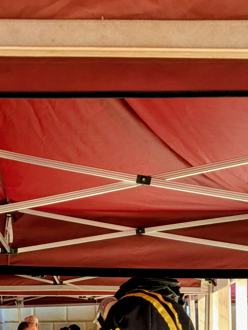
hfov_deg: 20.1
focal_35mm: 73
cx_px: 78
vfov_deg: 25.3
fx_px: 697
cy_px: 333
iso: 46
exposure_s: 1/371
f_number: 1.73
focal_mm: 4.38
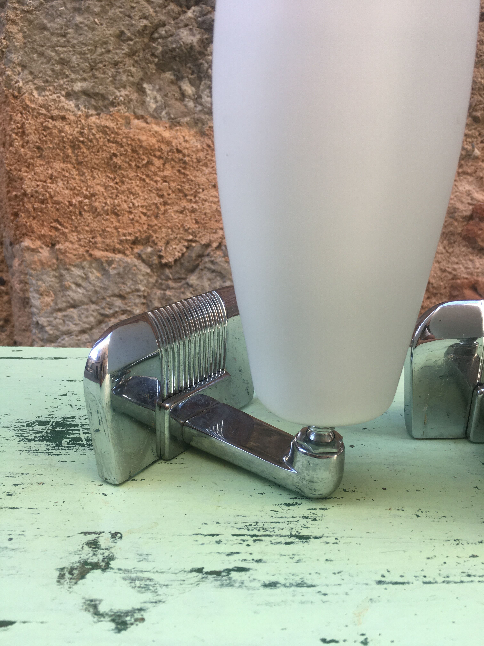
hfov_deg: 48.2
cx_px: 242
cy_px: 323
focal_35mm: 29
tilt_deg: -12.8
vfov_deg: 61.7
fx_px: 541
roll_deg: +0.3
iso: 25
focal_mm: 4.15
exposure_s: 1/100
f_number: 2.2
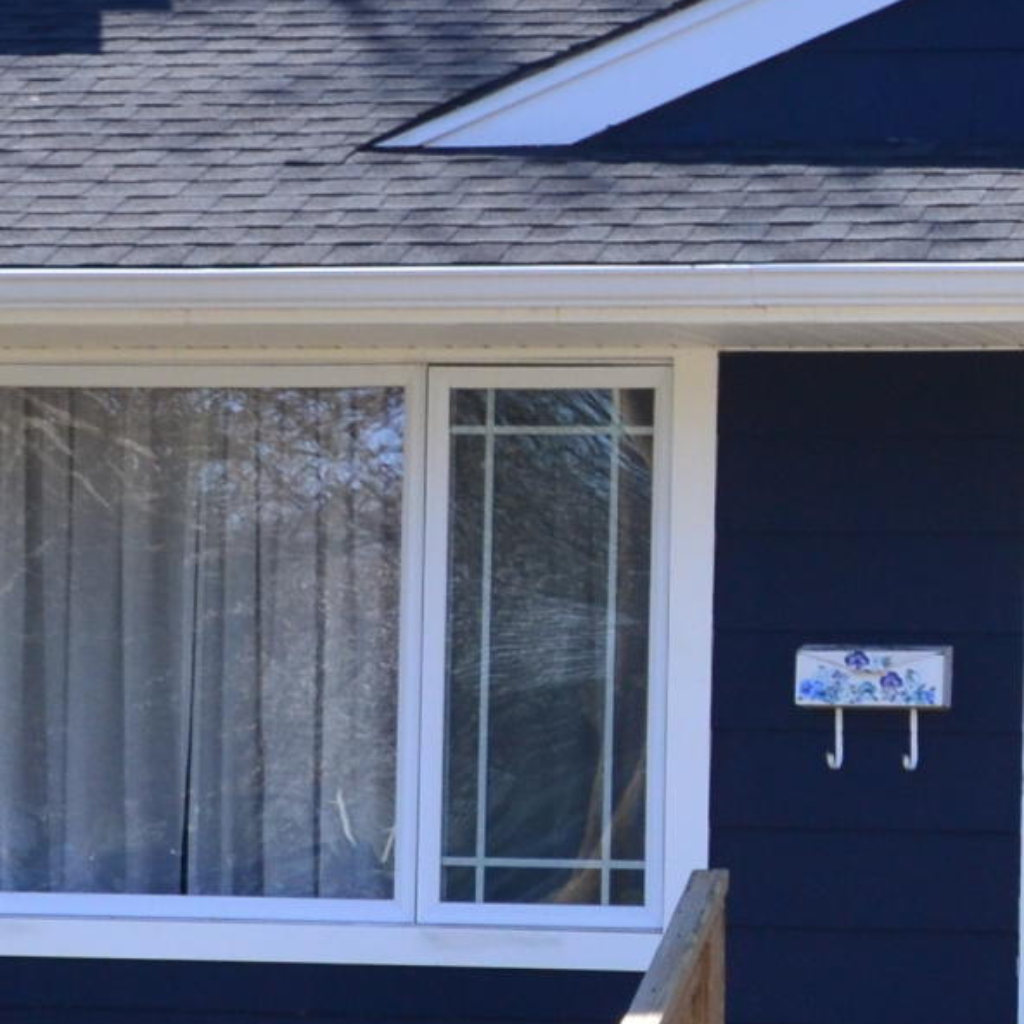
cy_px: 704
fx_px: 5623
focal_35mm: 168
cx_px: 1460
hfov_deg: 10.1
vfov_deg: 10.4
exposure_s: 1/250
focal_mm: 26
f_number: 10
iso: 400
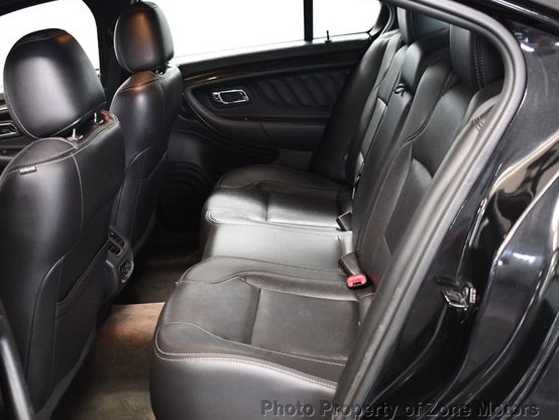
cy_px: 212
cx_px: 249
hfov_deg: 46.7
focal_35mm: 40
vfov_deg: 36.0
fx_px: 646
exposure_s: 1/60
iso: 3600
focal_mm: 18
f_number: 3.5
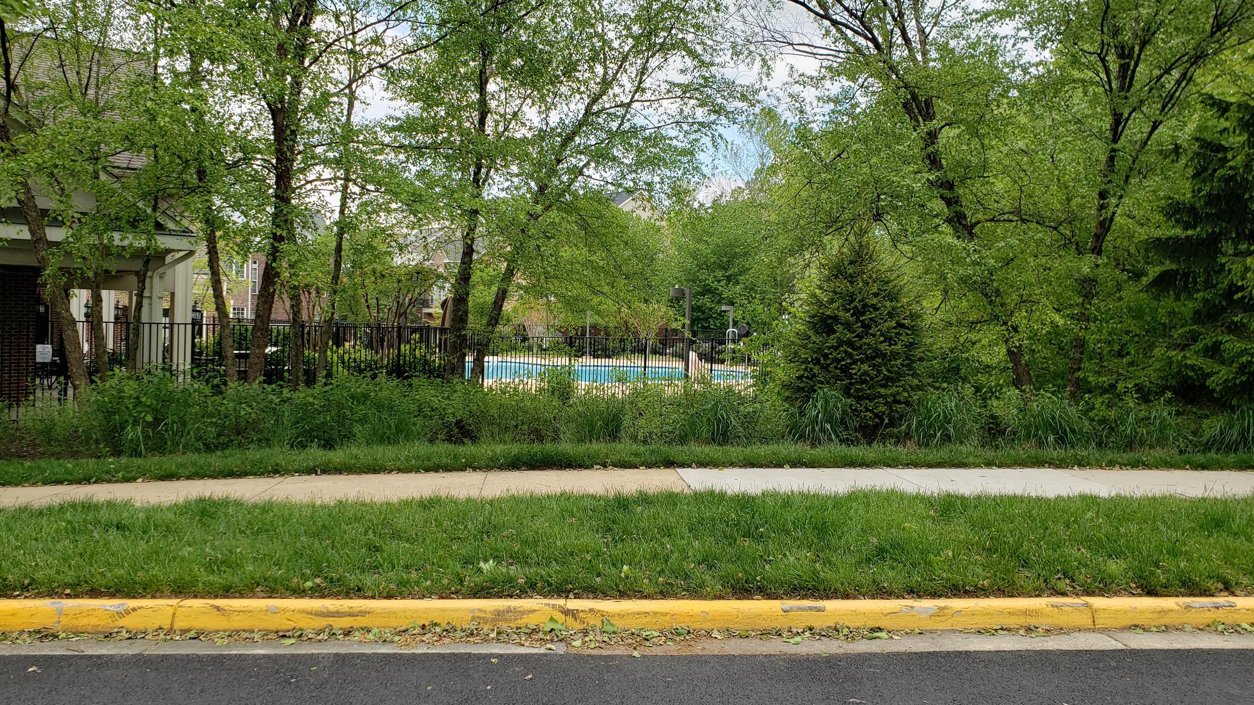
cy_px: 350
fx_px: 964
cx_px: 639
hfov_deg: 66.1
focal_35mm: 29
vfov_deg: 40.2
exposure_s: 1/407
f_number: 2.4
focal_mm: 4.3
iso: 50
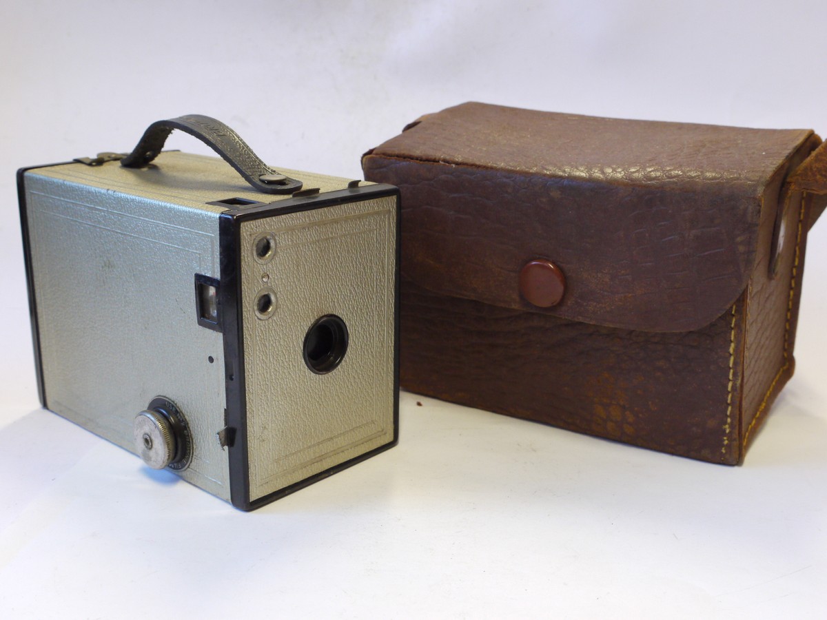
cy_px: 310
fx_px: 1003
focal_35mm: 42
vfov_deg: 34.3
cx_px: 414
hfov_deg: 44.8
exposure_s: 1/40
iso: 800
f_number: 8
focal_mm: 21
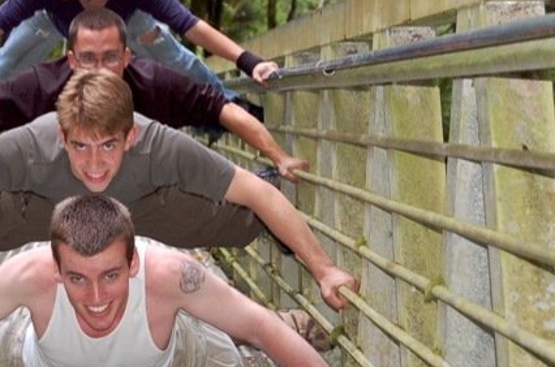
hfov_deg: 13.2
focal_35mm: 155
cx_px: 134
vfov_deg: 8.8
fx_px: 2383
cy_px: 88
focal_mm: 55
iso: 720
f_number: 5.6
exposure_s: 1/60
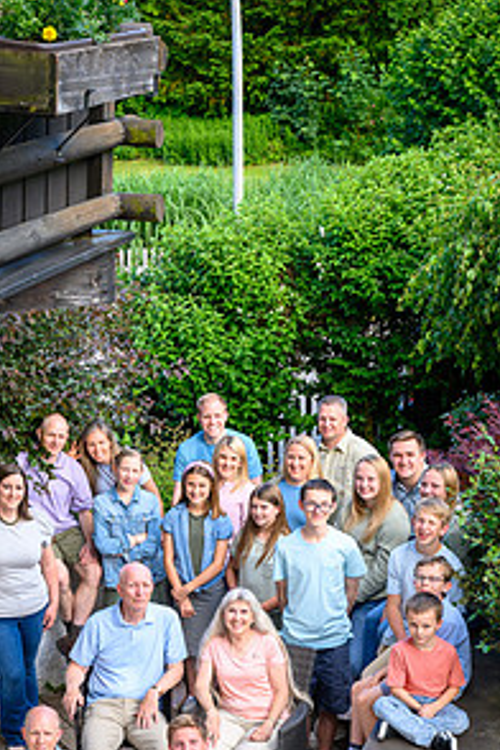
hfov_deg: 16.8
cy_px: 474
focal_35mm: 81
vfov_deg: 25.0
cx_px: 175
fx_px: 1687
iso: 400
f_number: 8
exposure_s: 1/200
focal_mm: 53
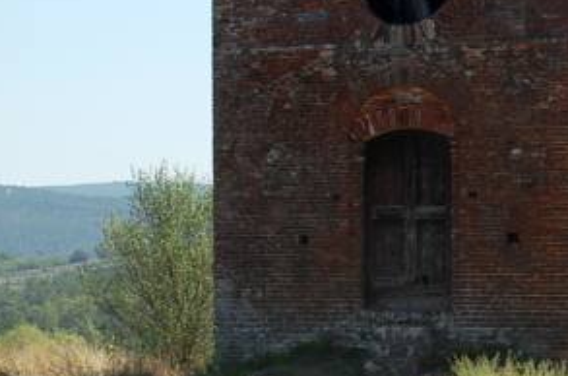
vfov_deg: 7.3
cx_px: 380
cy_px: 132
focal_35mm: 186
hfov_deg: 11.1
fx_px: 2930
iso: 280
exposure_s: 1/250
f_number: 10
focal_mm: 55
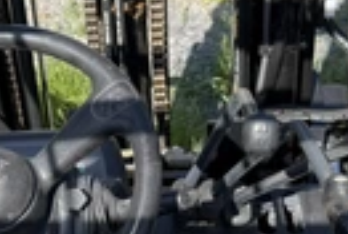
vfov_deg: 18.0
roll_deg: +10.1
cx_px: 48
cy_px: 125
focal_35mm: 76
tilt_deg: -36.0
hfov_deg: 25.9
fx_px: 736
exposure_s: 1/1653
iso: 80
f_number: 1.78
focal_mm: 6.76
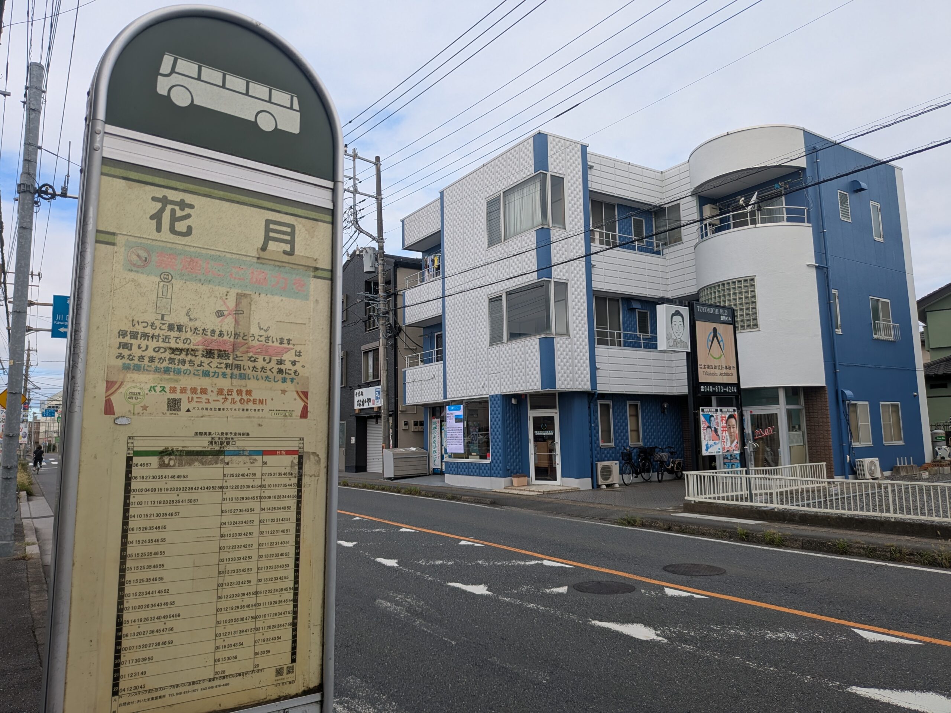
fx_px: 659
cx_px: 476
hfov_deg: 71.6
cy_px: 356
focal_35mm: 24
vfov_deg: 56.8
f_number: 1.7
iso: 42
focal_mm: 4.53
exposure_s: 1/1138
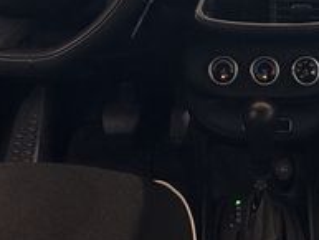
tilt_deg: -11.0
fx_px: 535
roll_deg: -1.0
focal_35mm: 58
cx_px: 248
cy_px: -91
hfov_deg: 32.4
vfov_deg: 22.1
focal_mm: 2.22
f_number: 2.2
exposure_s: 1/192
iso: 40
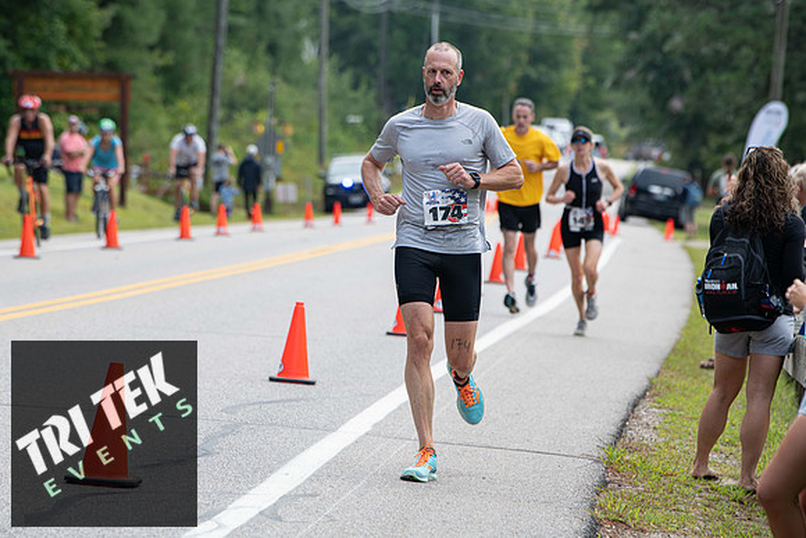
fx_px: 4479
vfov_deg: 6.9
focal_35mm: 200
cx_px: 403
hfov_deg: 10.3
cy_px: 269
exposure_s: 1/200
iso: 200
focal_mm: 200
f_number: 5.6
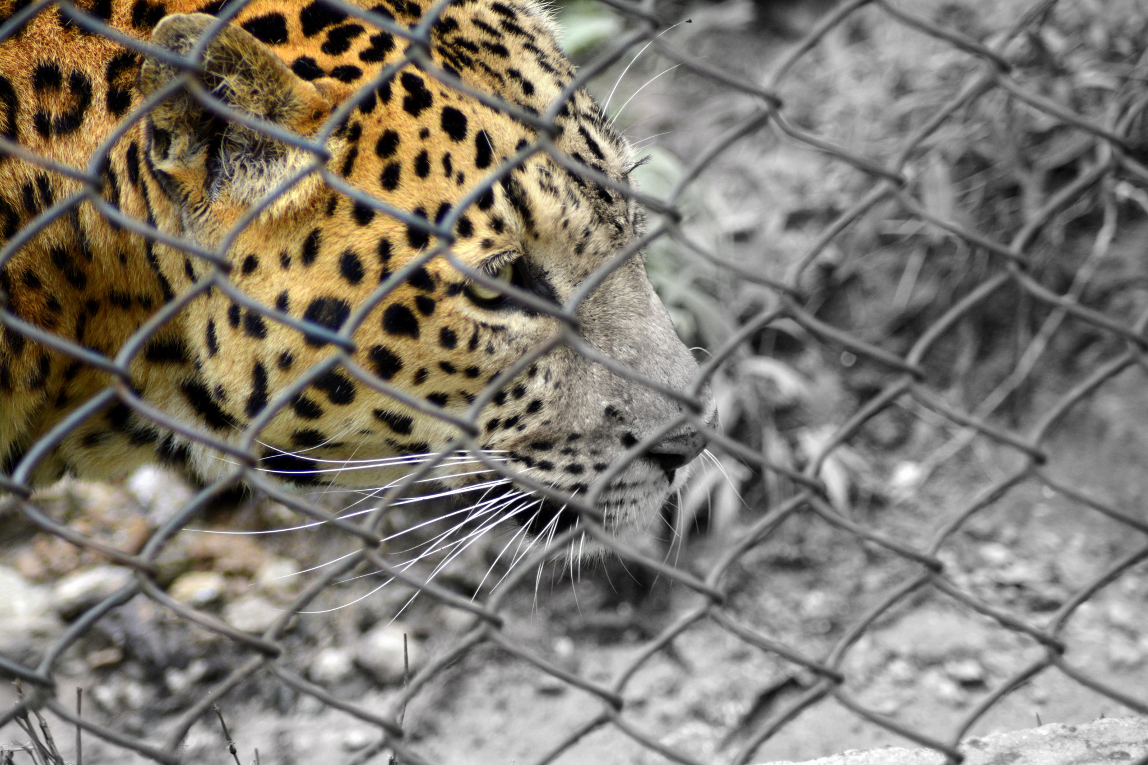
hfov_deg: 8.9
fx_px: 7413
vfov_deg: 5.9
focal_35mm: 232
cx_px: 574
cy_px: 382
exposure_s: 1/800
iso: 800
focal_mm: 155
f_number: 4.5
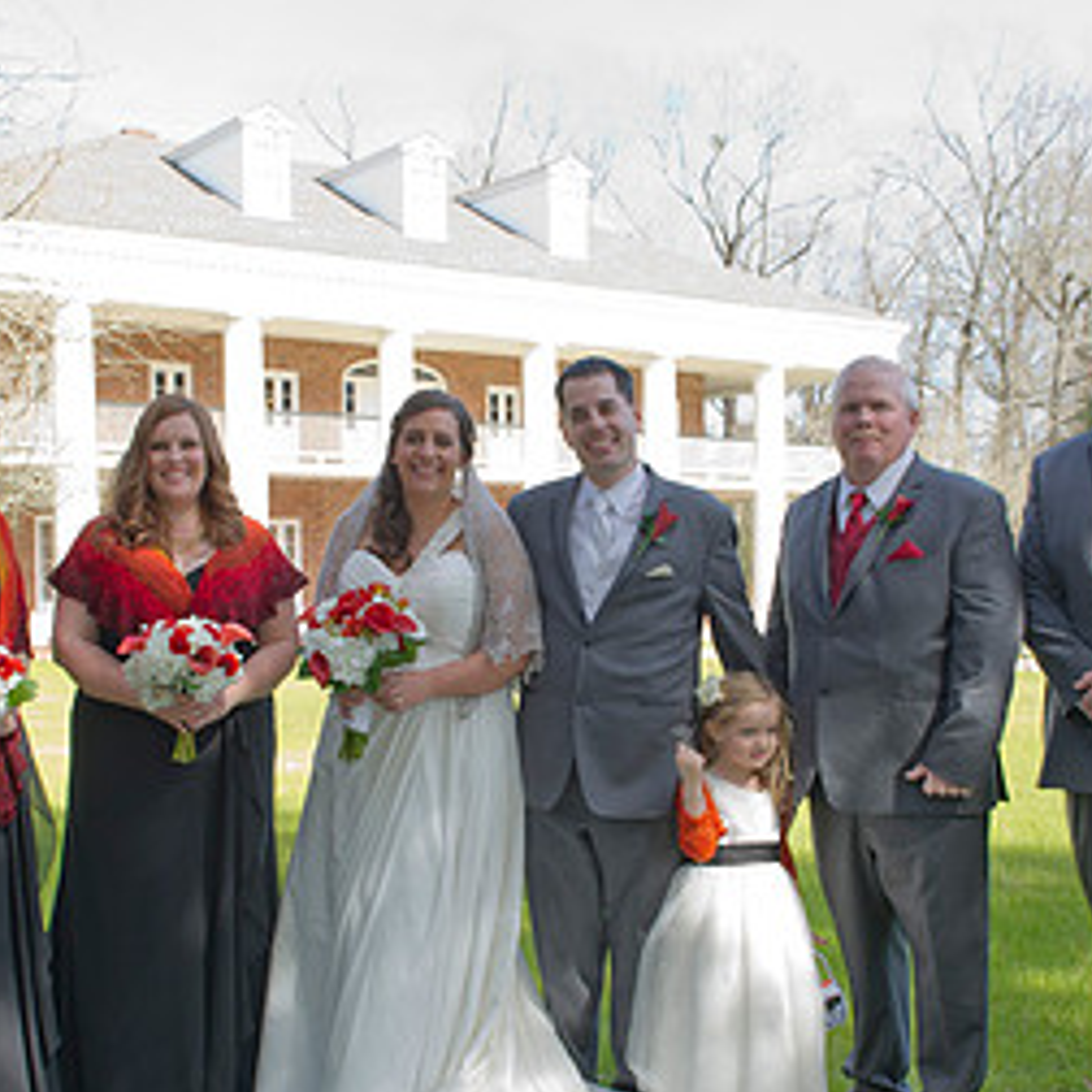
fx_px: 1677
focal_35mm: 47
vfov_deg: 35.9
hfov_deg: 36.1
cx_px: 537
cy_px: 659
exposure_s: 1/100
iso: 200
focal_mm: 24
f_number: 6.3
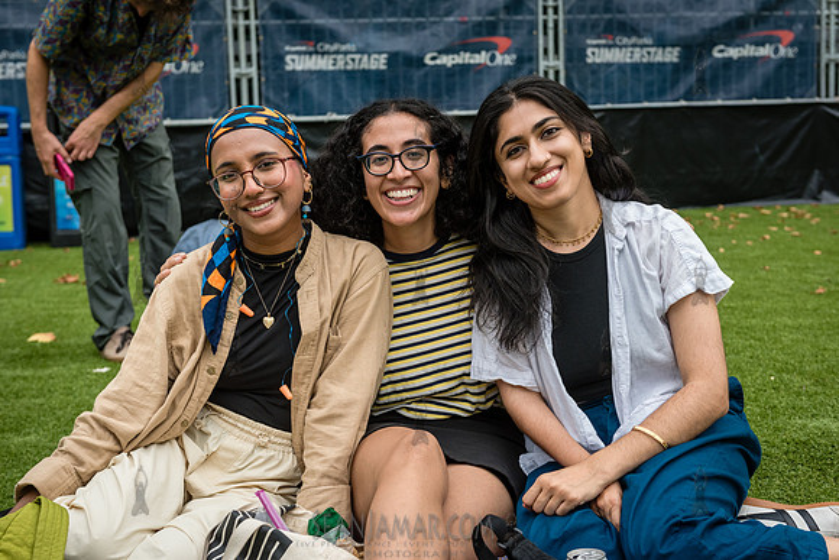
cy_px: 280
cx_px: 420
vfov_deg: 24.6
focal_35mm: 55
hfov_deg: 36.2
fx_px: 1282
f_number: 4.5
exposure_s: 1/1250
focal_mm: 55
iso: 1000
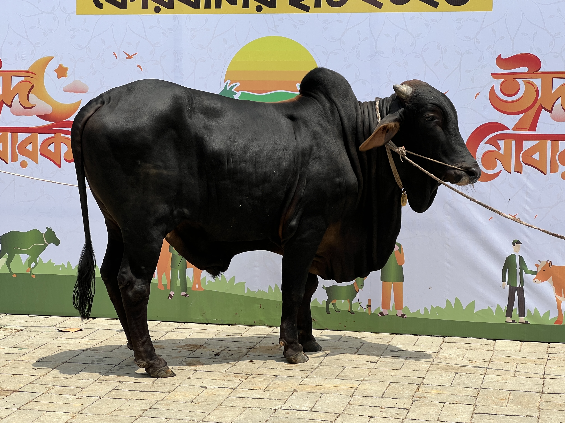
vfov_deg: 19.1
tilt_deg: -6.4
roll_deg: +0.0
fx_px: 1257
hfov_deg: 25.3
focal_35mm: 77
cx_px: 282
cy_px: 212
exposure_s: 1/664
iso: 32
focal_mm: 9
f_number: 2.8
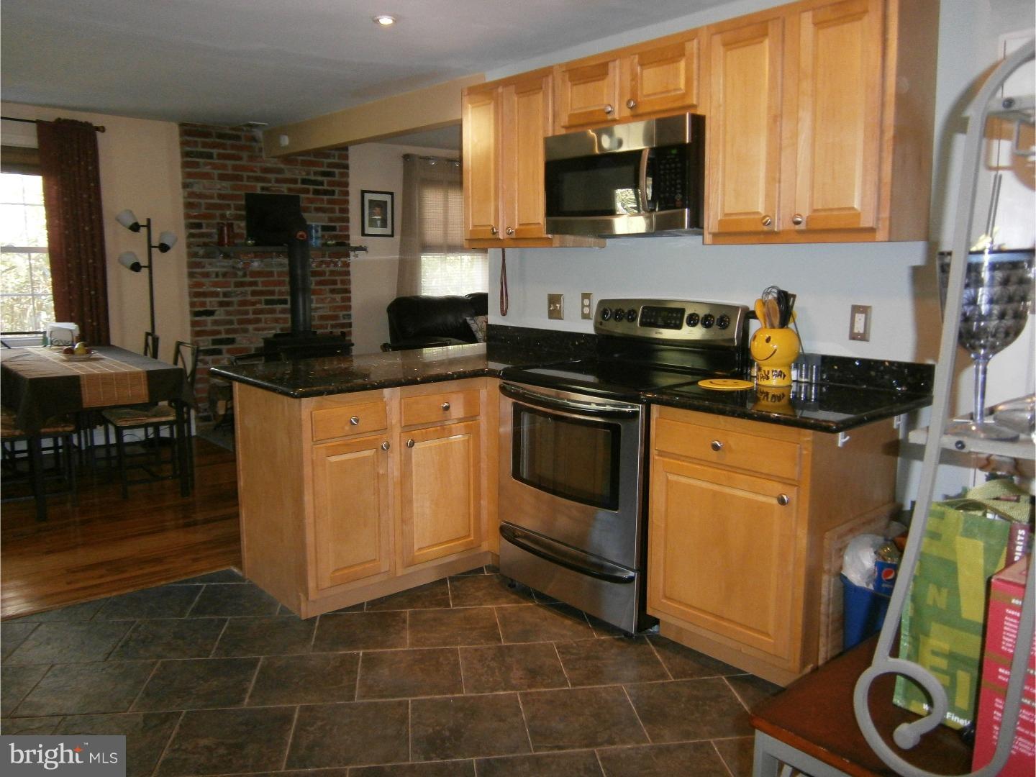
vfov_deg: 53.1
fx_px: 778
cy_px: 388
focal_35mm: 26
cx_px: 518
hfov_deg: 67.3
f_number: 2.8
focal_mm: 4.7
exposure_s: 1/30
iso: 250
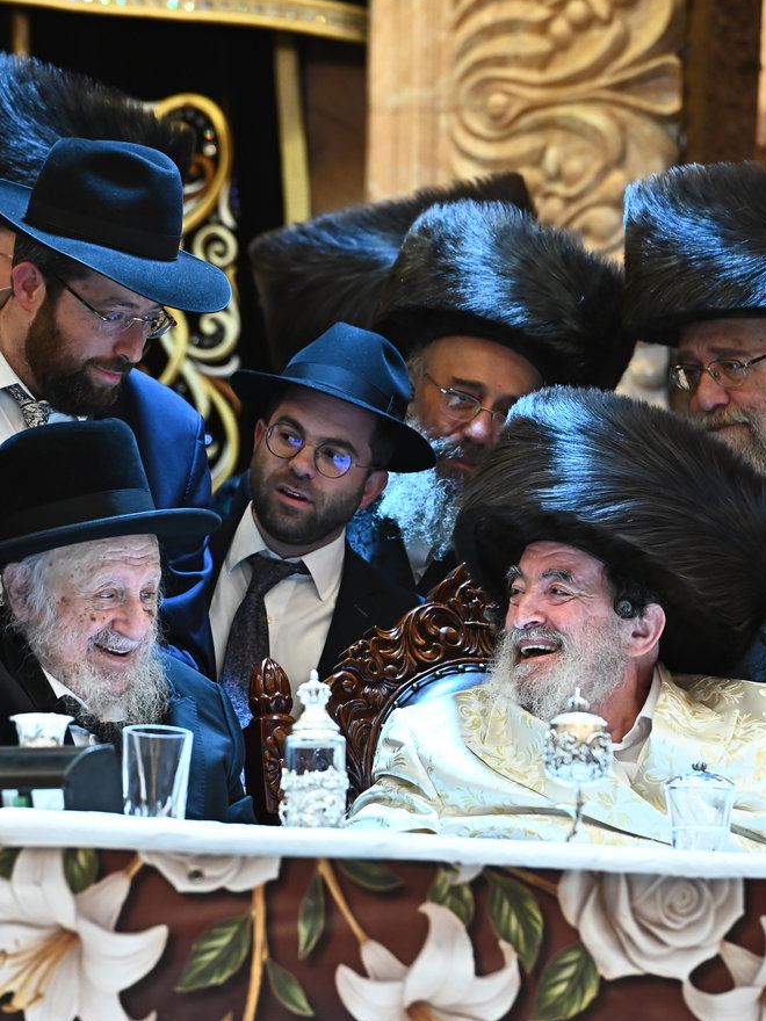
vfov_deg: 6.5
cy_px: 535
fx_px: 9028
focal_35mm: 306
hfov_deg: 4.9
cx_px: 330
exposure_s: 1/250
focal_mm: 200
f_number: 5
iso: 2500
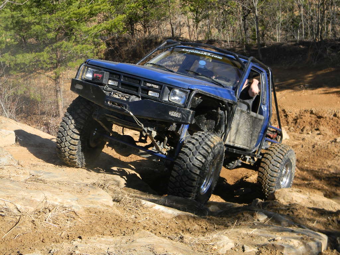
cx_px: 170
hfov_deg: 34.3
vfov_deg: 26.1
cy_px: 128
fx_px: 550
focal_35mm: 56
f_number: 4.1
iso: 80
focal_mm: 10.1
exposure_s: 1/368
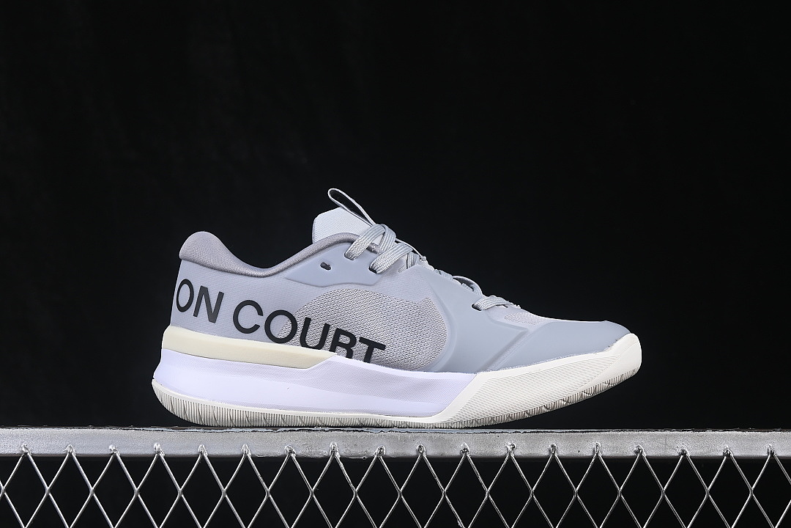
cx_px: 396
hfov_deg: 27.0
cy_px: 264
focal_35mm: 75
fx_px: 1648
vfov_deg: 18.2
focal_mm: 50
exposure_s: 1/80
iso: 160
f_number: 8
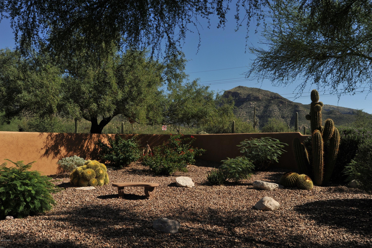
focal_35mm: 35
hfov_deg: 54.5
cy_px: 124
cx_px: 186
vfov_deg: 37.8
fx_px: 361
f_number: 14
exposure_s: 1/320
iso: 320
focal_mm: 35
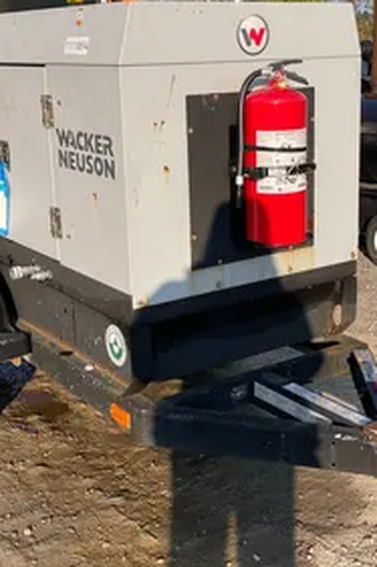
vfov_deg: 37.5
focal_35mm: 53
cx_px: 228
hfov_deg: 25.4
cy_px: 253
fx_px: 834
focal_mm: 4.2
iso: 32
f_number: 1.6
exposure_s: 1/2053
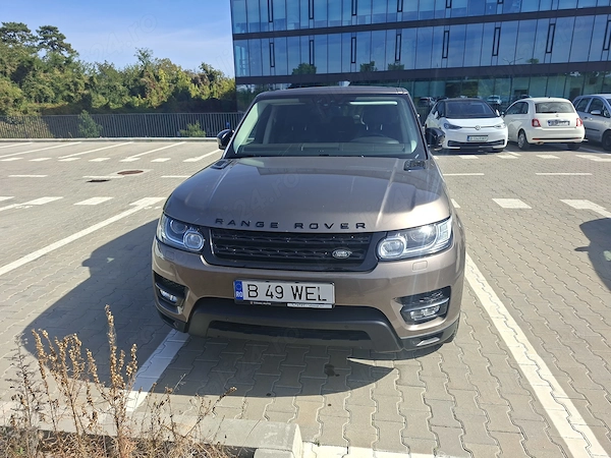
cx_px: 306
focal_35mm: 23
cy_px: 229
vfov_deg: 58.9
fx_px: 406
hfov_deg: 73.9
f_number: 1.8
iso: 50
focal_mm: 5.54
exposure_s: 1/1681
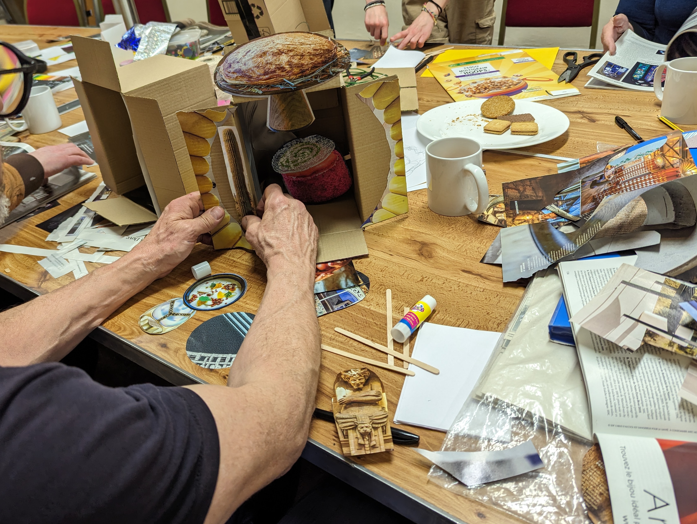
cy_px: 212
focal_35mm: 29
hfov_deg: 61.3
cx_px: 301
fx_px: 585
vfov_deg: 48.1
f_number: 1.85
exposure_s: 1/50
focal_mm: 6.81
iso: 106
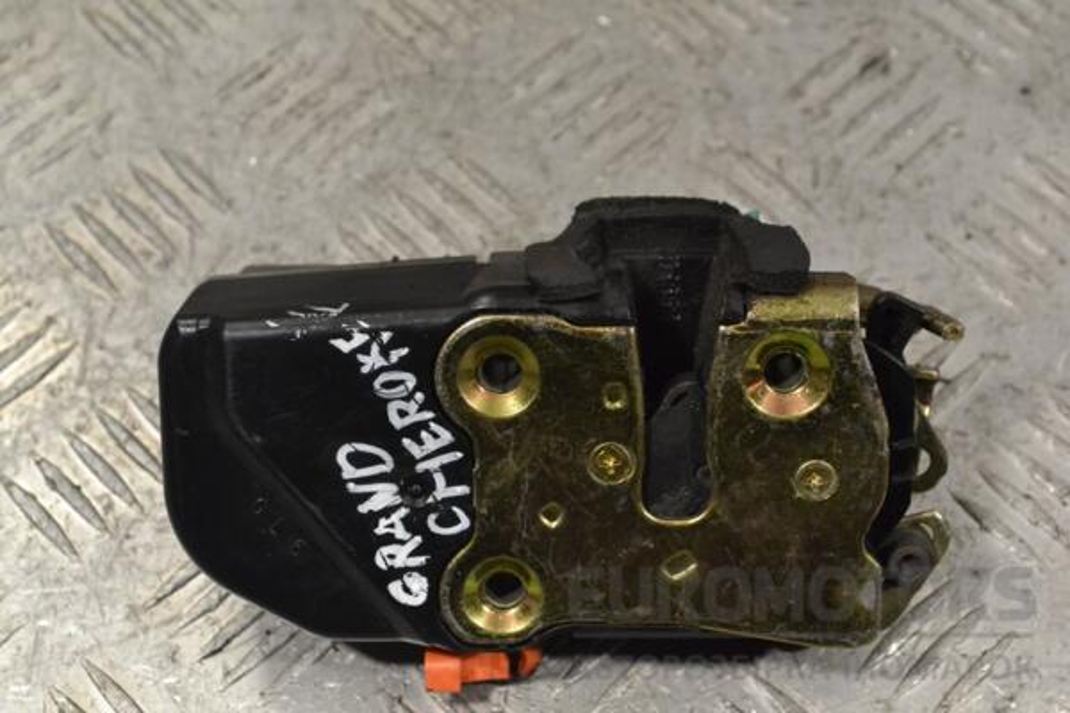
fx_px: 2051
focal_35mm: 69
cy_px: 356
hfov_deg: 29.2
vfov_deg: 19.7
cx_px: 535
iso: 3200
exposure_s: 1/250
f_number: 8
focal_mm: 46
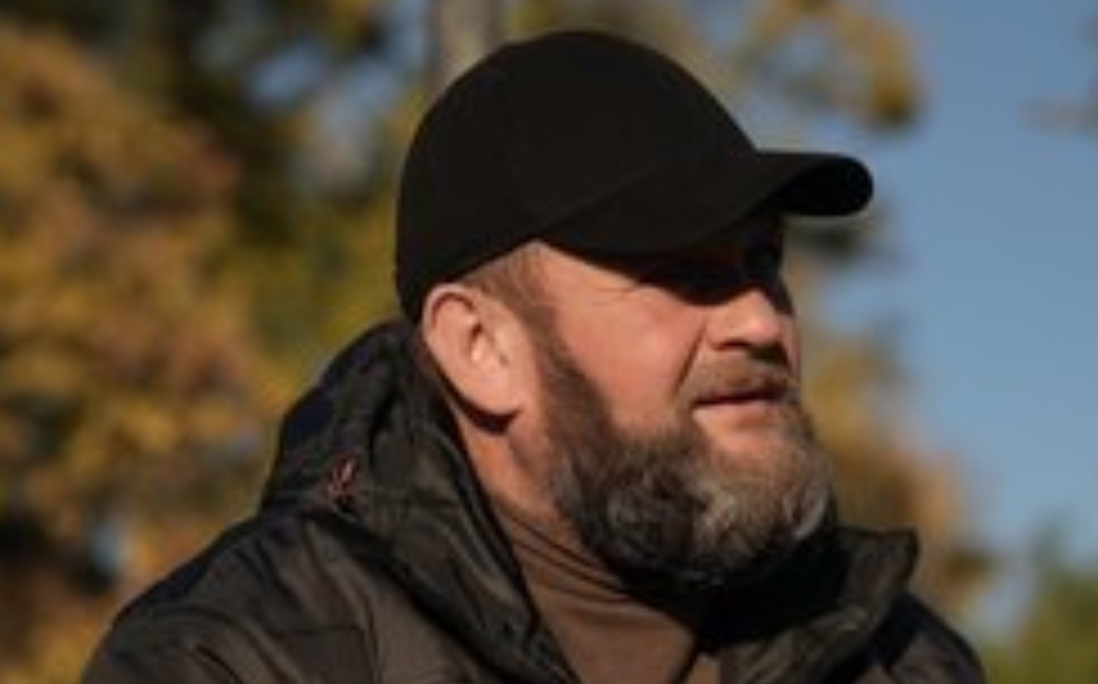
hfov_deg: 17.8
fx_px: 3498
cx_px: 621
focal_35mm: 117
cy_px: 547
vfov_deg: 11.1
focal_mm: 70
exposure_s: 1/400
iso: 80
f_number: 2.8
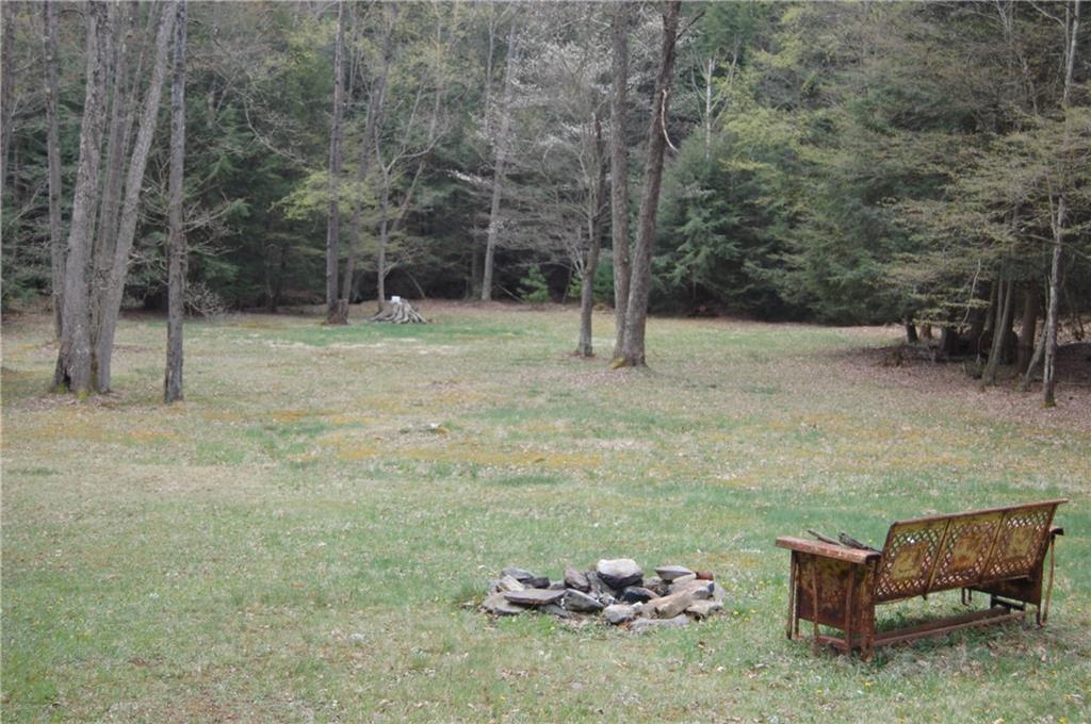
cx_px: 546
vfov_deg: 28.9
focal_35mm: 46
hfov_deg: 42.4
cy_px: 362
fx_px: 1407
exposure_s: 1/250
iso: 400
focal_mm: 31
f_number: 4.5
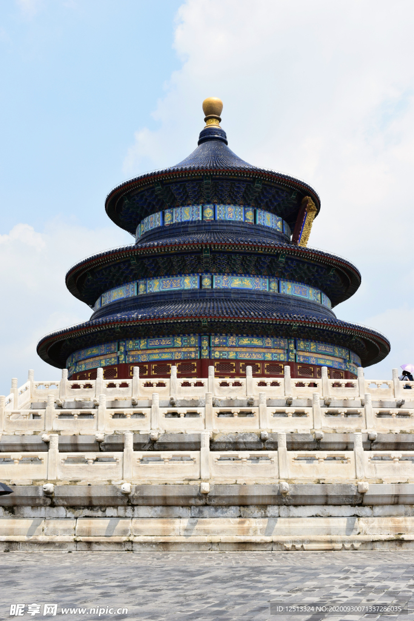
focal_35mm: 46
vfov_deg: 42.3
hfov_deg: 29.0
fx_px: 802
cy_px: 310
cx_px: 207
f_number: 11
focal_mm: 31
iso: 320
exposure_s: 1/500
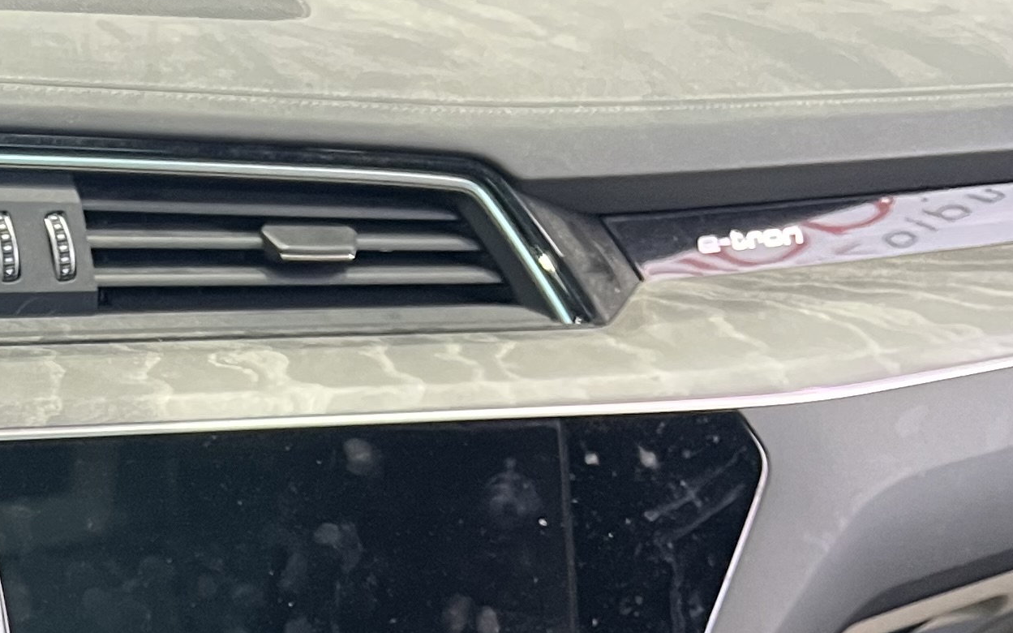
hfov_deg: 21.4
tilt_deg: -33.4
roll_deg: -3.9
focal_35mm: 89
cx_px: -243
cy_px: 1075
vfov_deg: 13.4
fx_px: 2457
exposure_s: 1/60
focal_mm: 5.7
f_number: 1.5
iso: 400
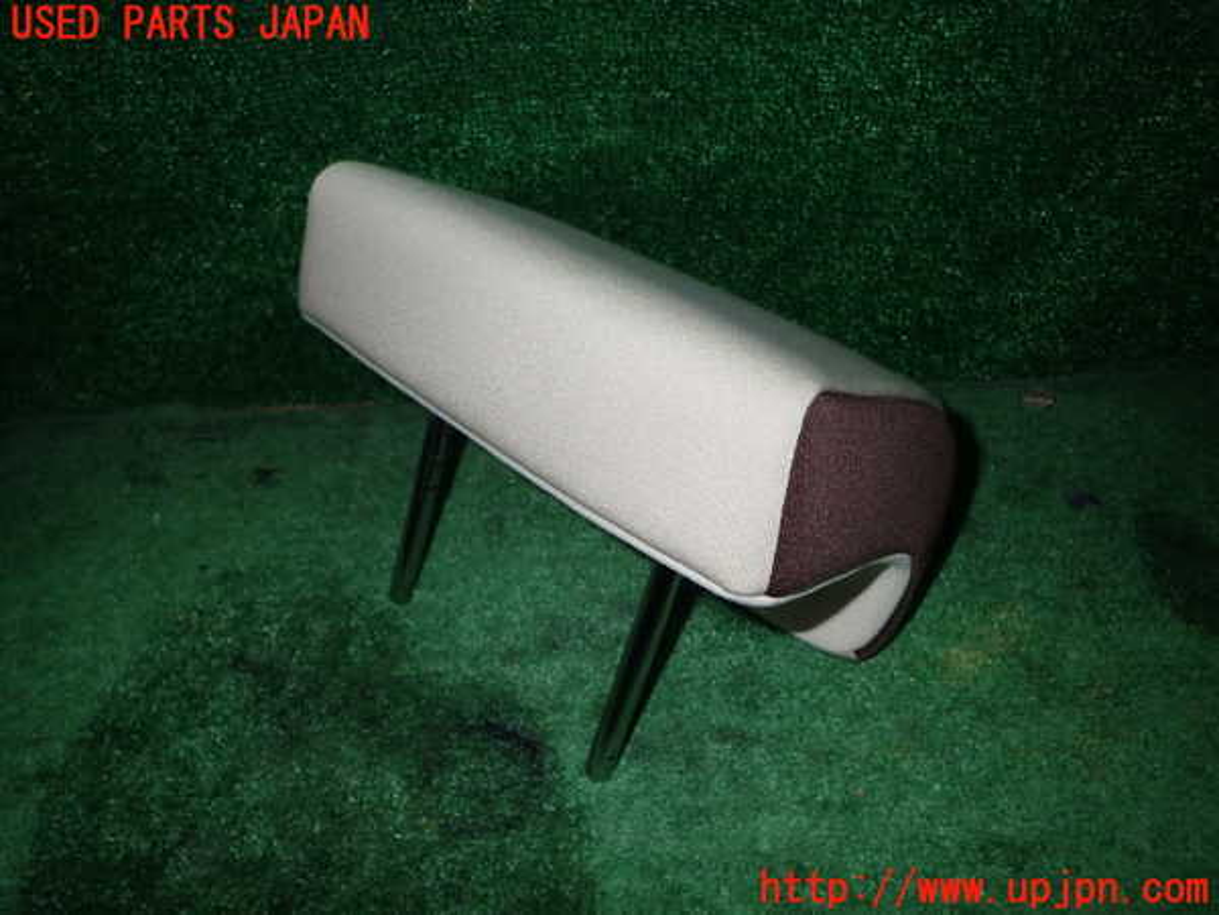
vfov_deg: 54.9
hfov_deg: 69.4
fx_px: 880
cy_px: 458
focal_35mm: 25
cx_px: 610
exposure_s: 1/30
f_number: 5.6
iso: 200
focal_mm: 4.5
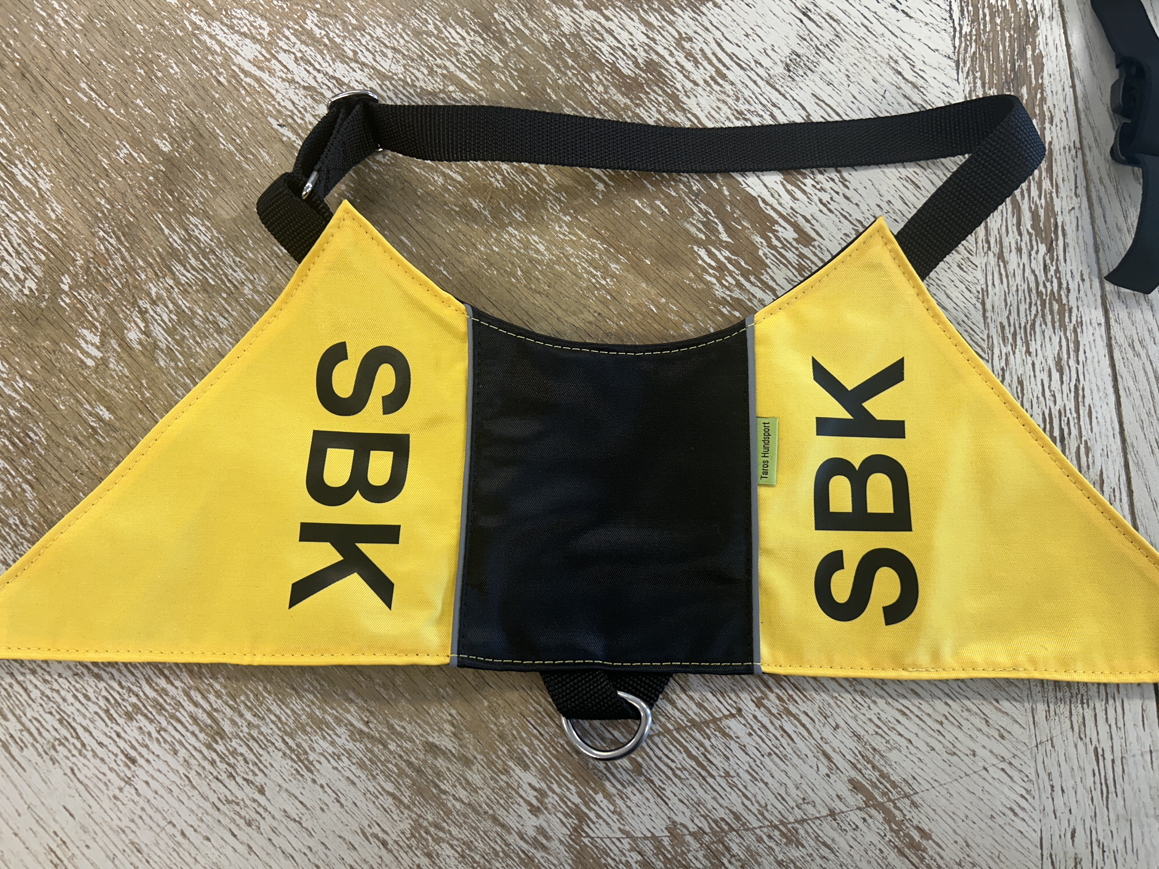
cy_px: 434
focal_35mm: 26
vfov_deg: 53.1
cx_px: 580
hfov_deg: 67.3
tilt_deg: -76.9
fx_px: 871
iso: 64
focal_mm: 5.7
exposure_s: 1/100
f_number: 1.5
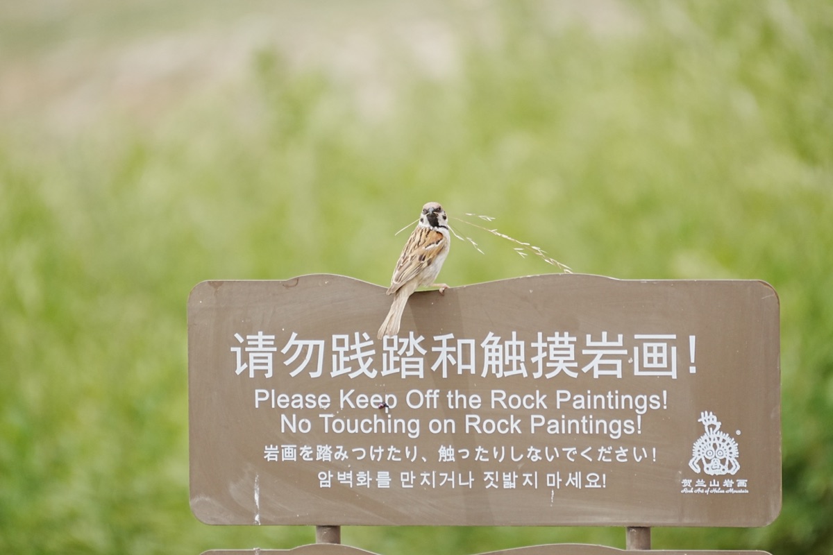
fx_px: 10412
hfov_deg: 4.6
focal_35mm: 450
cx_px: 416
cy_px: 278
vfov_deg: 3.1
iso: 640
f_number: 6.3
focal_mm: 300
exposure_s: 1/1250
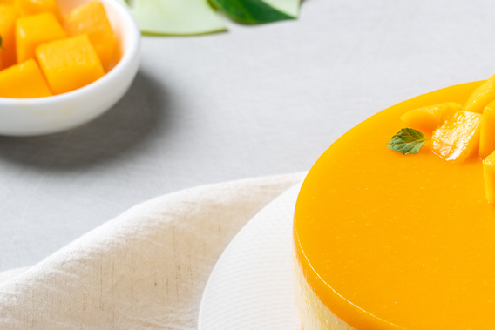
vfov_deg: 4.3
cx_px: 433
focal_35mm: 322
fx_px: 4428
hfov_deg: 6.4
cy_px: 281
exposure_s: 1/125
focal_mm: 146
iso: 100
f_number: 11
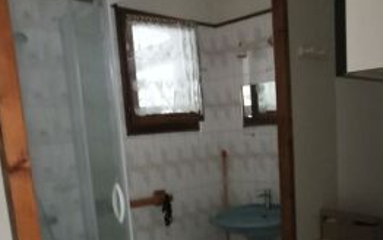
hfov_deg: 51.5
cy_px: 210
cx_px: 208
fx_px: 397
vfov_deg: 32.2
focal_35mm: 38
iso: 1250
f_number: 2.2
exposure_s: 1/16.7
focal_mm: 2.26
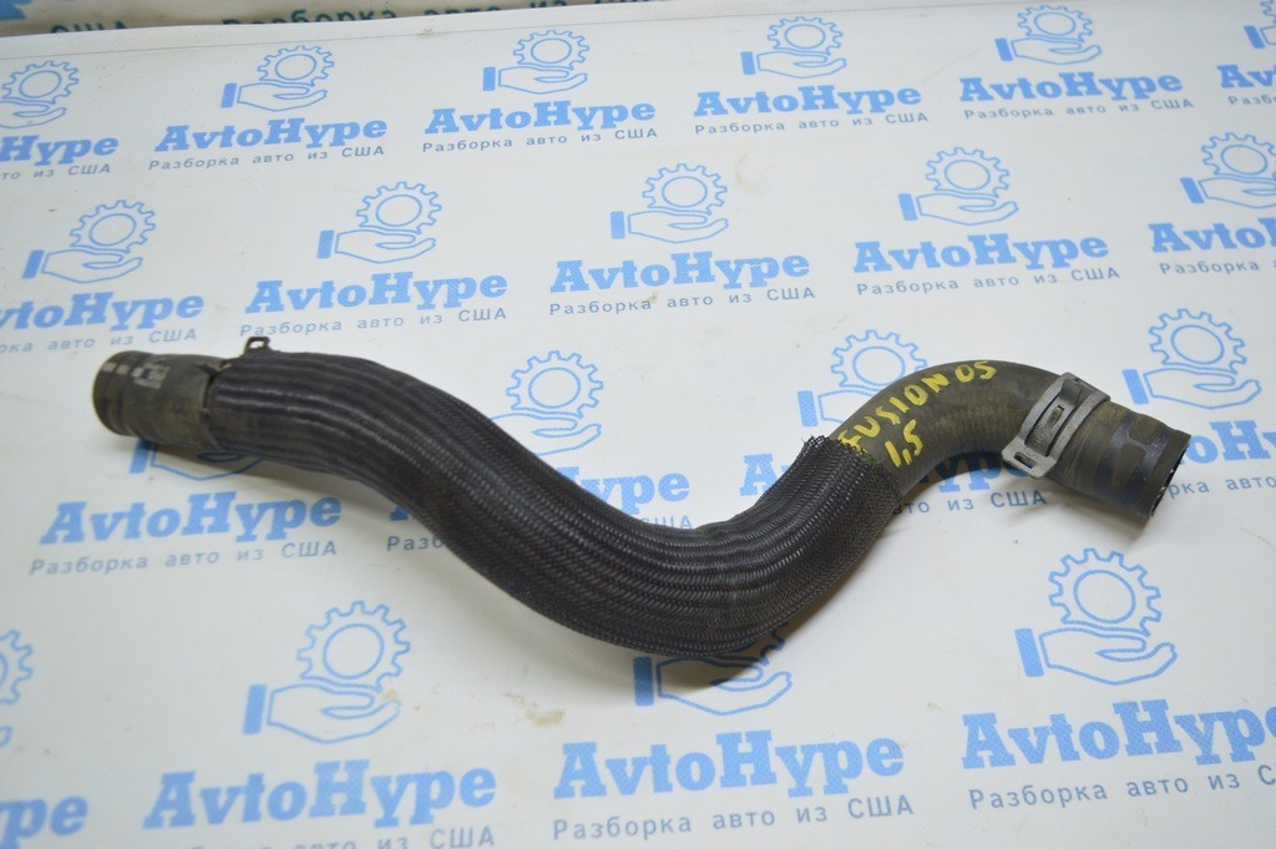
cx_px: 638
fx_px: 1169
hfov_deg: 57.3
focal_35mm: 33
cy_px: 424
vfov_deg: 39.9
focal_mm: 22
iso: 400
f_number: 3.8
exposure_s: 1/60
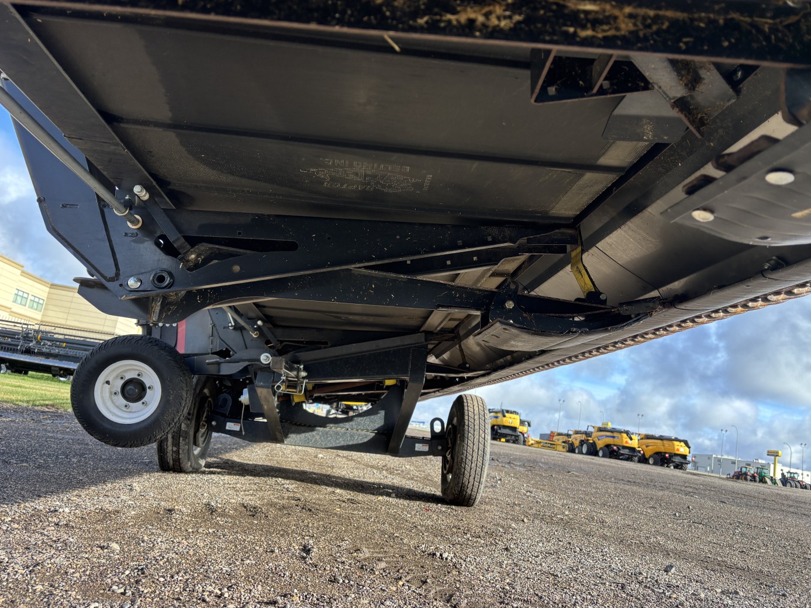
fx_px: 633
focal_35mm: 27
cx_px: 409
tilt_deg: +14.0
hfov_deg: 65.3
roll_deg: -9.6
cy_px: 302
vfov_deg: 51.3
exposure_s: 1/584
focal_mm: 5.96
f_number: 1.6
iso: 50
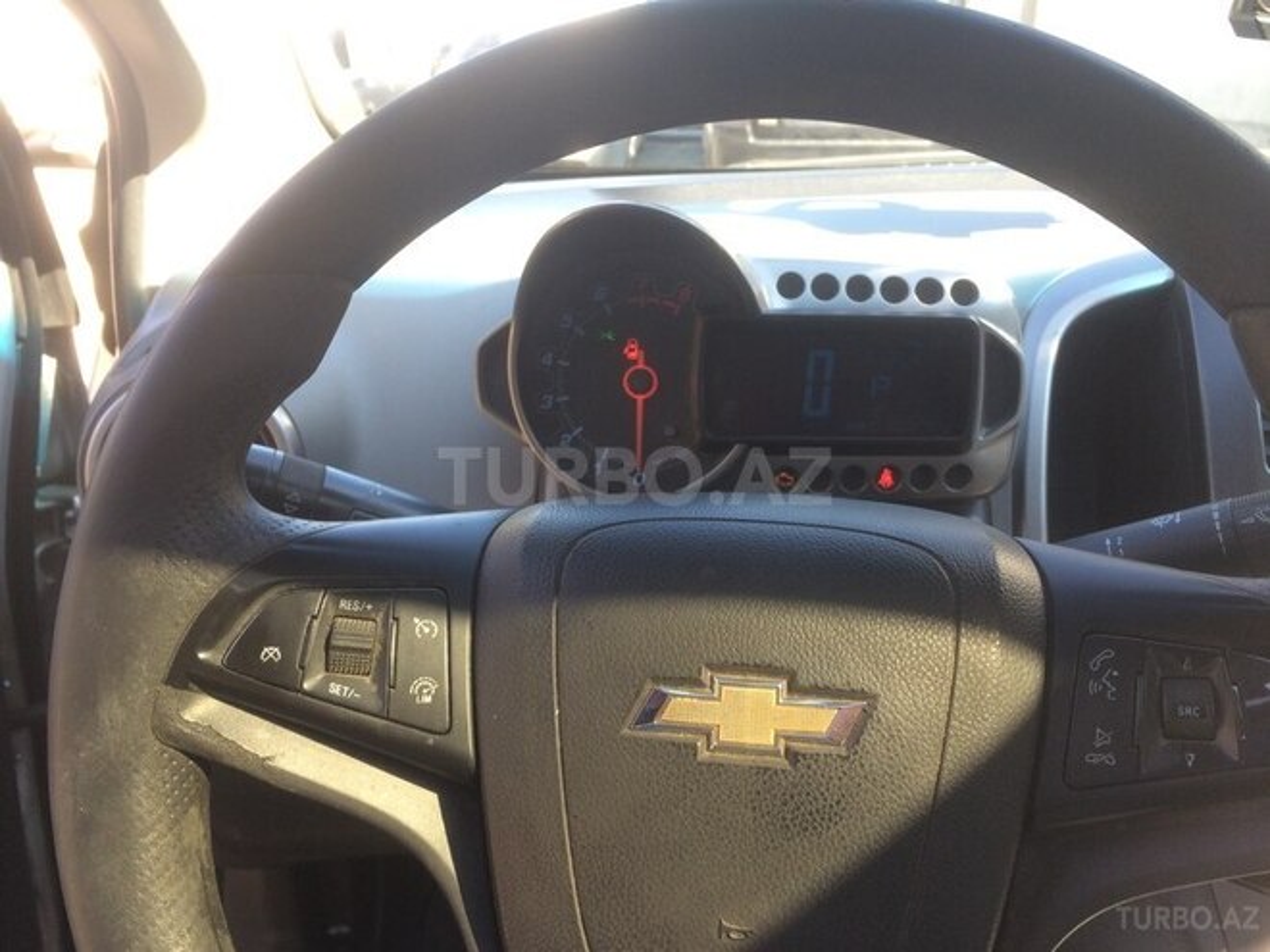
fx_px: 1064
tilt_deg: -23.4
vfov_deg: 48.2
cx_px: 635
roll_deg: -1.4
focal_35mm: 29
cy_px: 476
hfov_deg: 61.7
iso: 40
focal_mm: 4.15
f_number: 2.2
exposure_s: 1/100
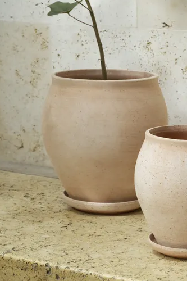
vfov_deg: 16.3
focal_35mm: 126
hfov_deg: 10.9
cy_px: 129
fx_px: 982
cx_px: 131
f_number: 8
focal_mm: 70
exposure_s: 1/60
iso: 400
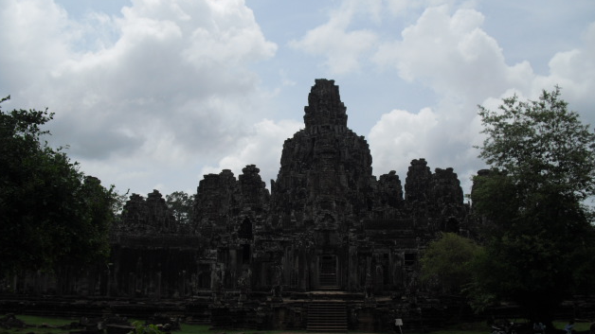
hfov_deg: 50.5
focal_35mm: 40
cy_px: 171
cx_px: 298
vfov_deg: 29.7
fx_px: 631
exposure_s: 1/320
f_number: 7.8
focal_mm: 6.3
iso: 64
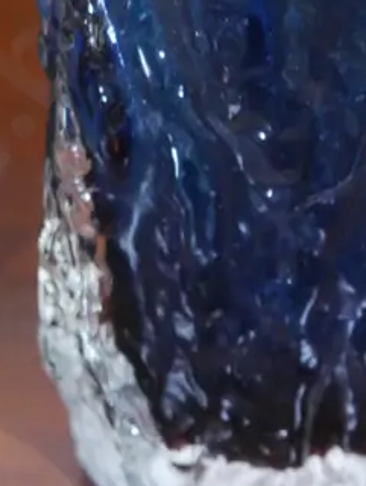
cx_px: 270
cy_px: -245
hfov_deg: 7.1
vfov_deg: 9.1
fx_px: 2967
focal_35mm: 211
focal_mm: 33
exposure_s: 1/80
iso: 3200
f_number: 5.4
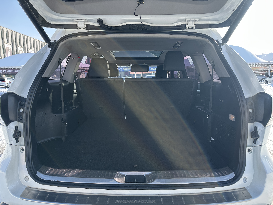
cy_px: 102
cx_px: 136
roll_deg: +1.4
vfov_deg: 56.8
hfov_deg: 71.6
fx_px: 189
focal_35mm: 24
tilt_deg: -7.4
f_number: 1.78
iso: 80
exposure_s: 1/1144
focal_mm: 6.86
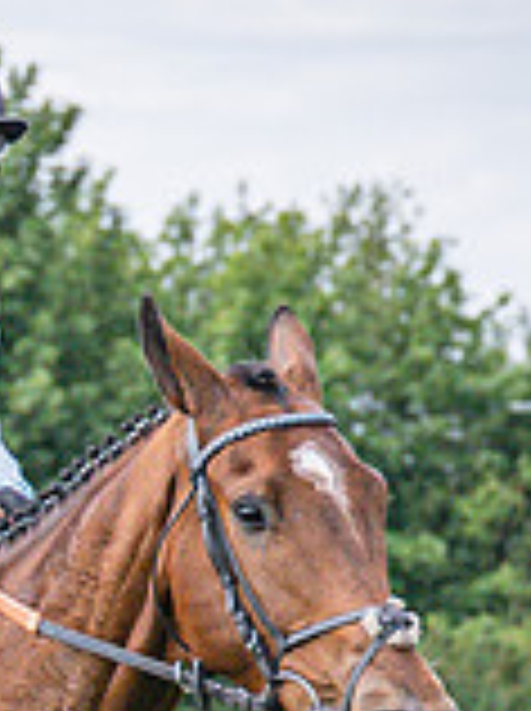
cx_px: -371
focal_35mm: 602
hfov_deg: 2.5
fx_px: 12346
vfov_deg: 3.3
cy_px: 920
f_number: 3.5
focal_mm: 70
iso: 400
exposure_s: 1/3200
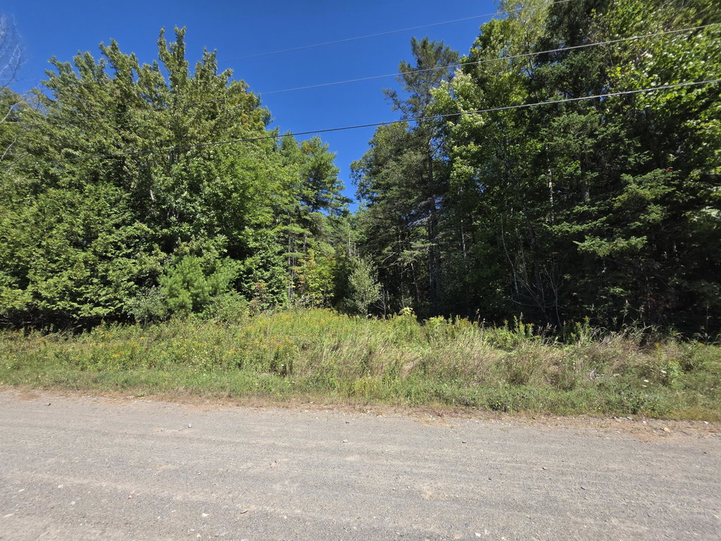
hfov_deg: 106.2
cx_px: 360
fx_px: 271
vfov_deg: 89.9
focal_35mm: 13
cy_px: 270
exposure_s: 1/2000
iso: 50
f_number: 1.9
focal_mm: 2.2
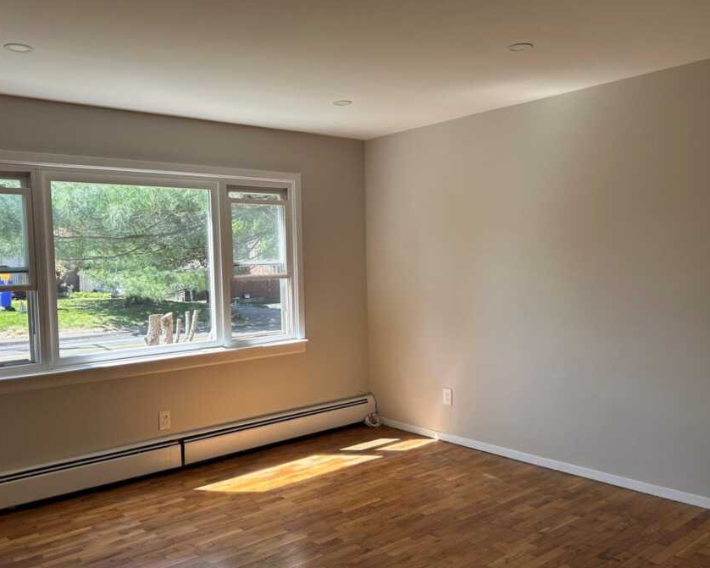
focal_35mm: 31
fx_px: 652
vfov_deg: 47.1
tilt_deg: -3.4
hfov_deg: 57.1
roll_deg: +1.7
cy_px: 296
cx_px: 320
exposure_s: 1/347
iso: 50
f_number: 1.5
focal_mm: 5.7
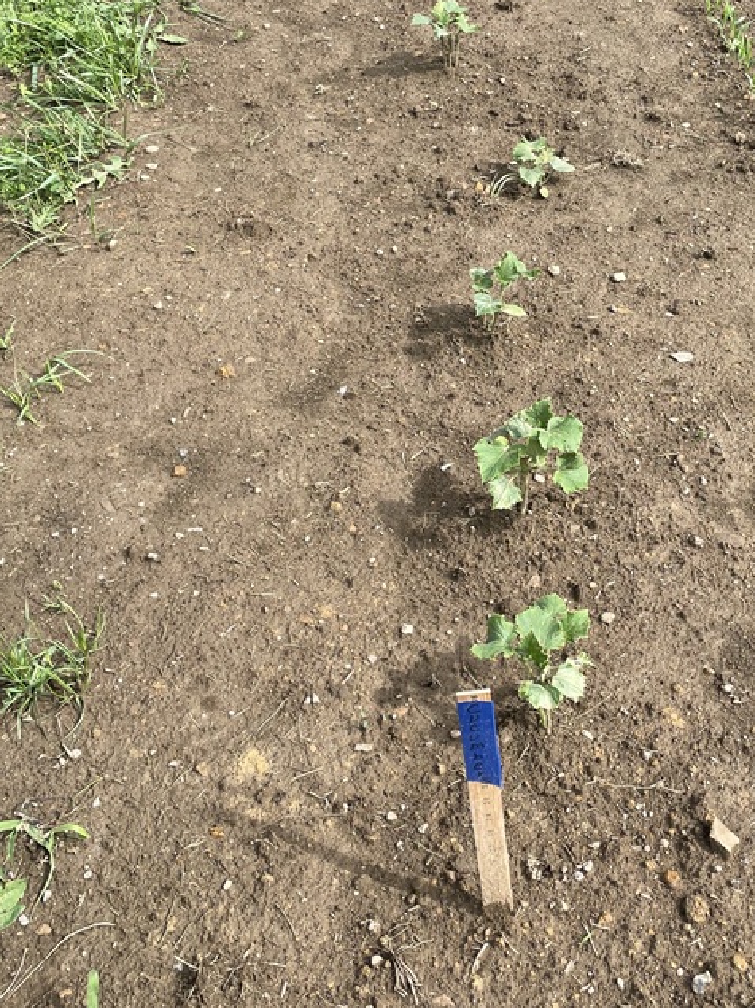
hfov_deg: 34.1
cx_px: 482
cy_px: 375
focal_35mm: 42
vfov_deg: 44.4
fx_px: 1222
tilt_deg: -38.8
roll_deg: +1.2
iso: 32
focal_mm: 4.2
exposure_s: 1/1531
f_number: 1.6
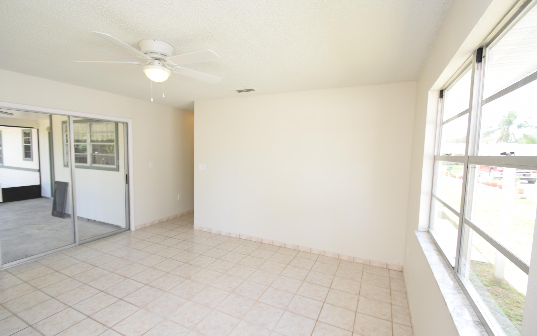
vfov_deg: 71.2
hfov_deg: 97.8
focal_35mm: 16
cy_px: 162
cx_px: 265
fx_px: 234
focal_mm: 10
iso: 360
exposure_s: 1/125
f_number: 5.6
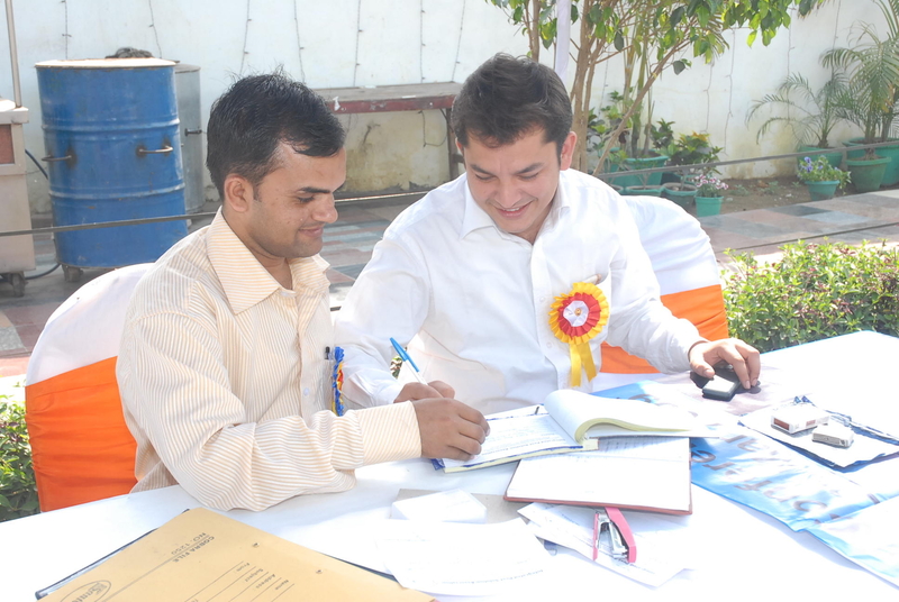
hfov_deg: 44.9
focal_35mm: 44
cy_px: 301
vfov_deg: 30.9
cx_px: 450
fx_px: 1088
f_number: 7.1
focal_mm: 29
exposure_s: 1/125
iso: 400
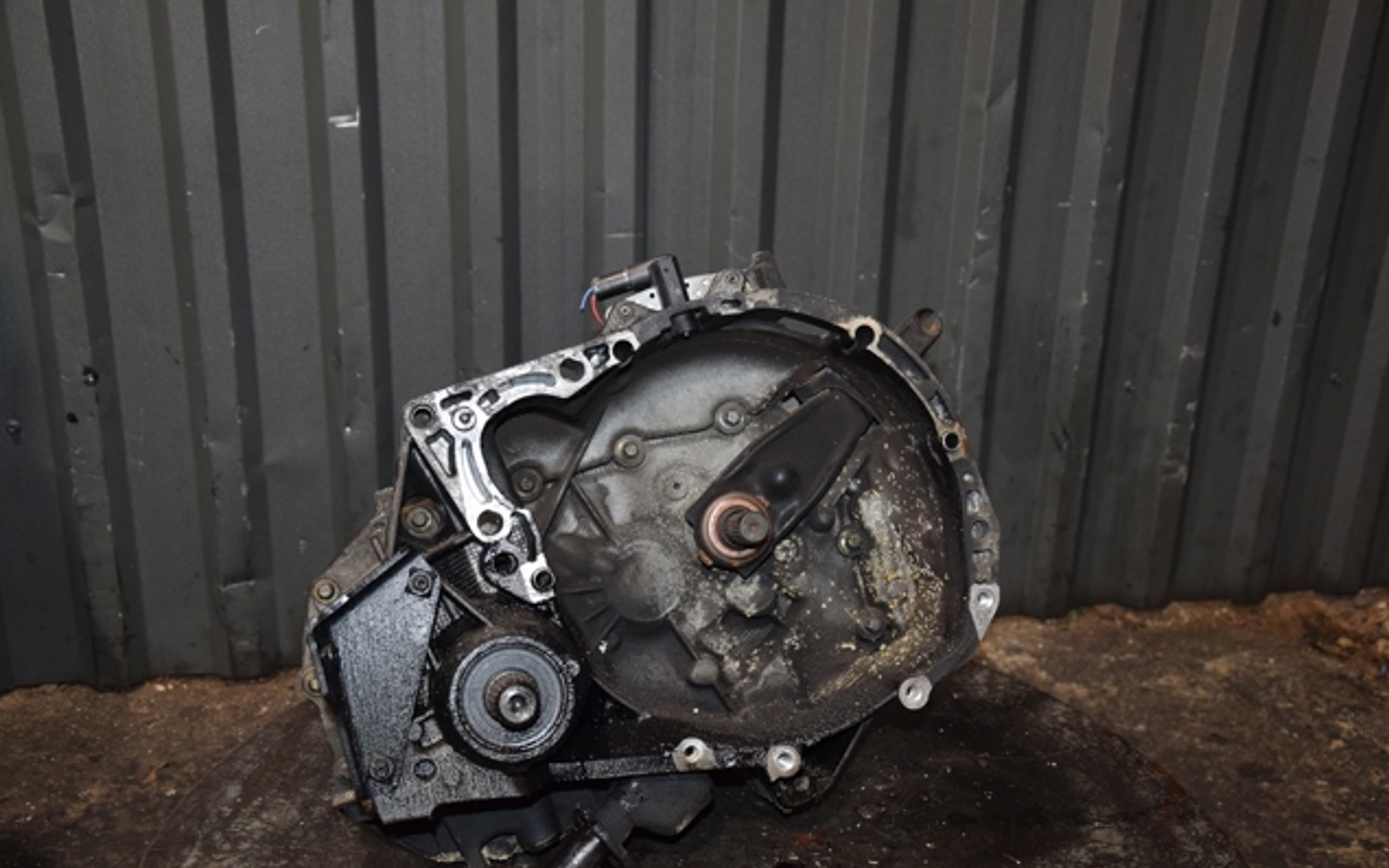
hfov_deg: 50.9
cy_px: 448
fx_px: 1458
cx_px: 693
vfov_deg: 33.2
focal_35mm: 39
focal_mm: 25
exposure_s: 1/60
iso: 800
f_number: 5
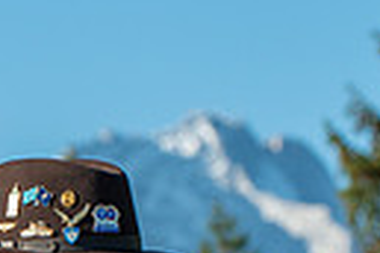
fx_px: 6396
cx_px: -300
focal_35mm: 606
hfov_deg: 3.4
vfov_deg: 2.3
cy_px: 513
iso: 100
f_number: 9
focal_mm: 135
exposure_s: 1/320
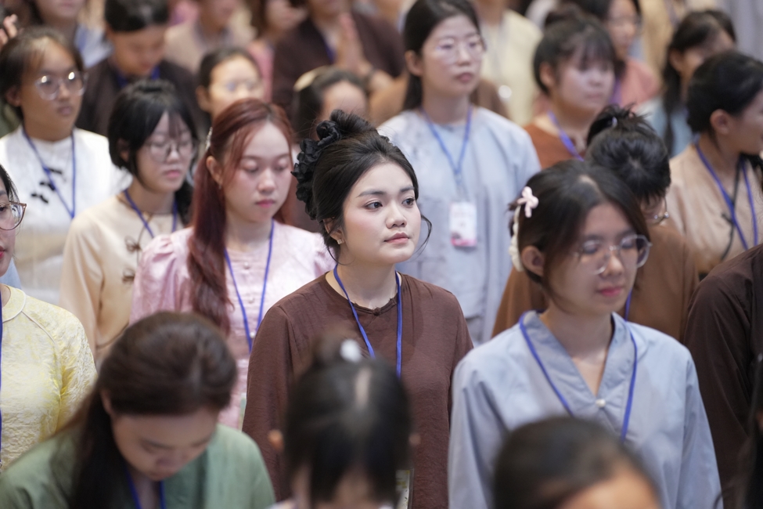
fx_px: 3179
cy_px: 254
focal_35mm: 150
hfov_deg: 13.7
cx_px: 382
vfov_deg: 9.1
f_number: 2.8
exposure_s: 1/200
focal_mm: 150
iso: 4000
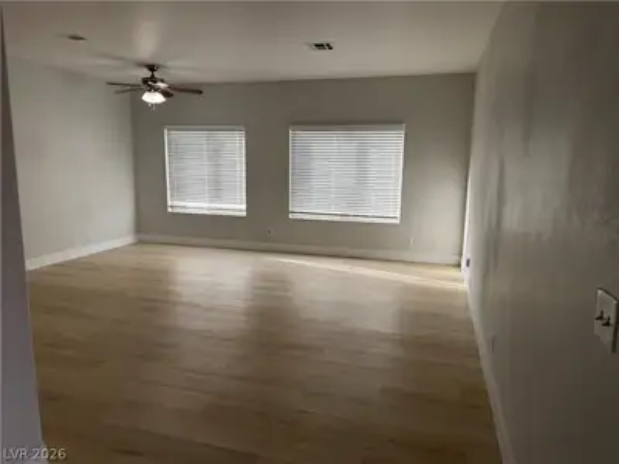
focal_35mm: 24
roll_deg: -0.9
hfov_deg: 71.6
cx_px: 310
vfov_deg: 56.8
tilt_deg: -9.9
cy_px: 232
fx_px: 429
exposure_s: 1/234
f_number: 1.78
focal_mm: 6.76
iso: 80
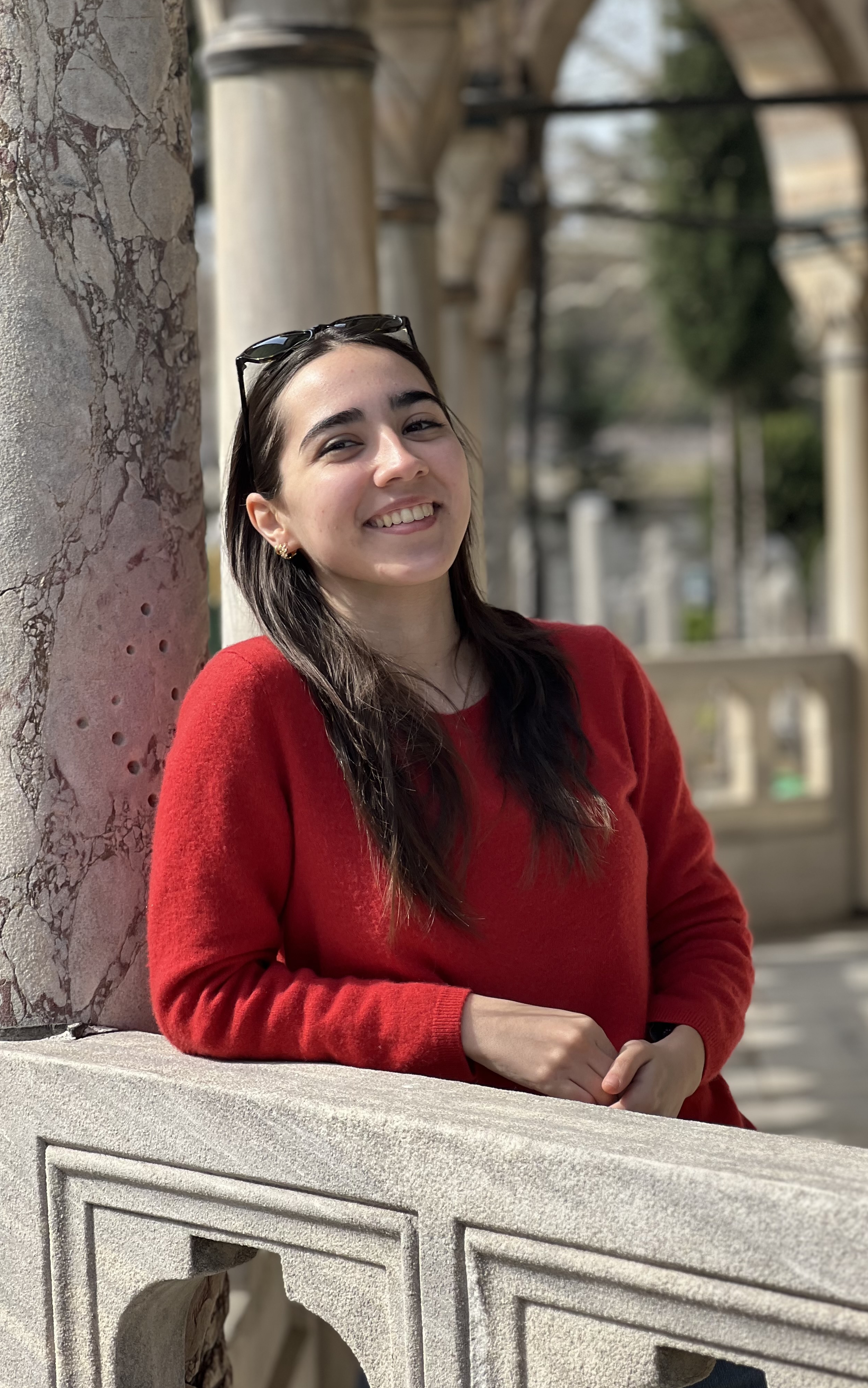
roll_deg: +0.6
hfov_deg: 15.9
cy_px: 694
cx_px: 521
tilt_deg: -2.3
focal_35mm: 82
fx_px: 3104
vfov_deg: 25.2
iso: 25
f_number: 2.8
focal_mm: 9
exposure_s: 1/168
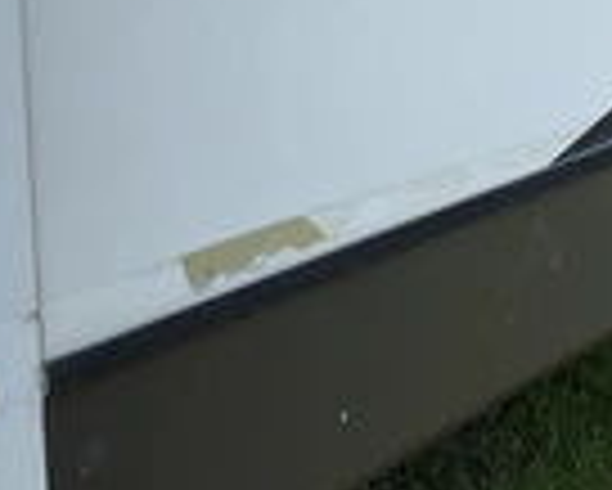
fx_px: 1504
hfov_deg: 22.6
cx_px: 513
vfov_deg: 18.3
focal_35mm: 83
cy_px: 63
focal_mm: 3
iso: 25
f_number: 1.8
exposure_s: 1/1451
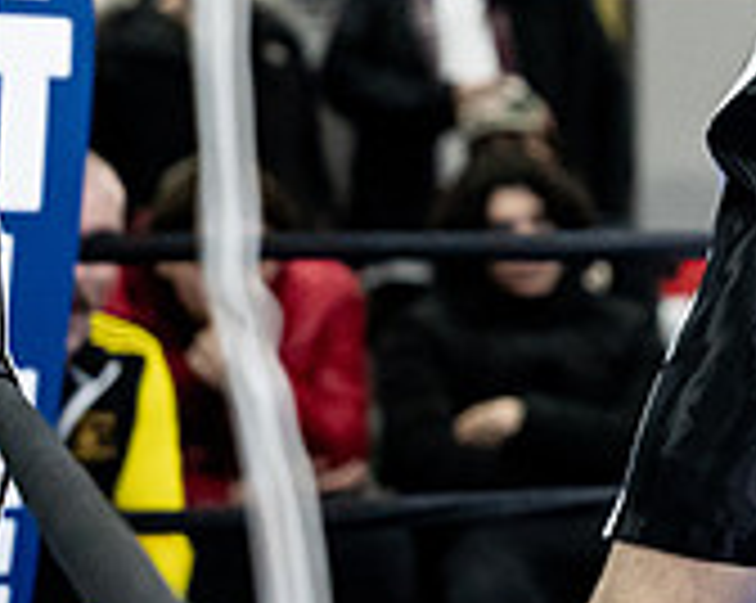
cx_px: 1296
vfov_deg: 6.8
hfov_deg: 8.3
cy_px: -52
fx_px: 5073
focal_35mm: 227
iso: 8000
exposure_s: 1/1000
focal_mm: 70
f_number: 2.8
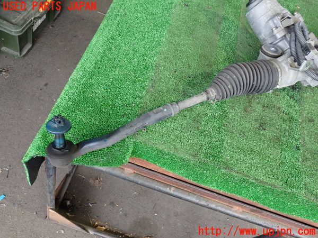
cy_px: 119
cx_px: 159
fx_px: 294
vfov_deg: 44.2
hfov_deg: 56.8
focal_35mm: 32
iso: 250
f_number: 2.4
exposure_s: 1/30
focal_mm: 5.79
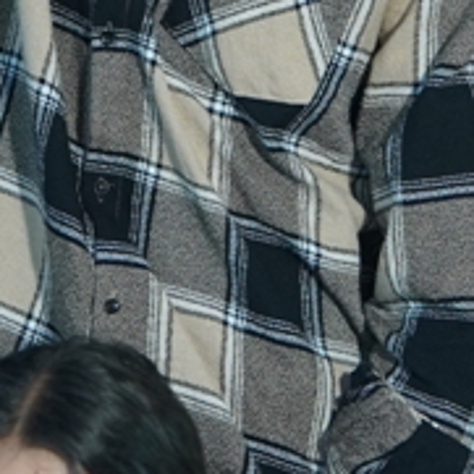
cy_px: -246
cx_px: 244
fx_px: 4462
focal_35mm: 288
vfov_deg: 6.0
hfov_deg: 6.1
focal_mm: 51
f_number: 2.8
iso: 1000
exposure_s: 1/125
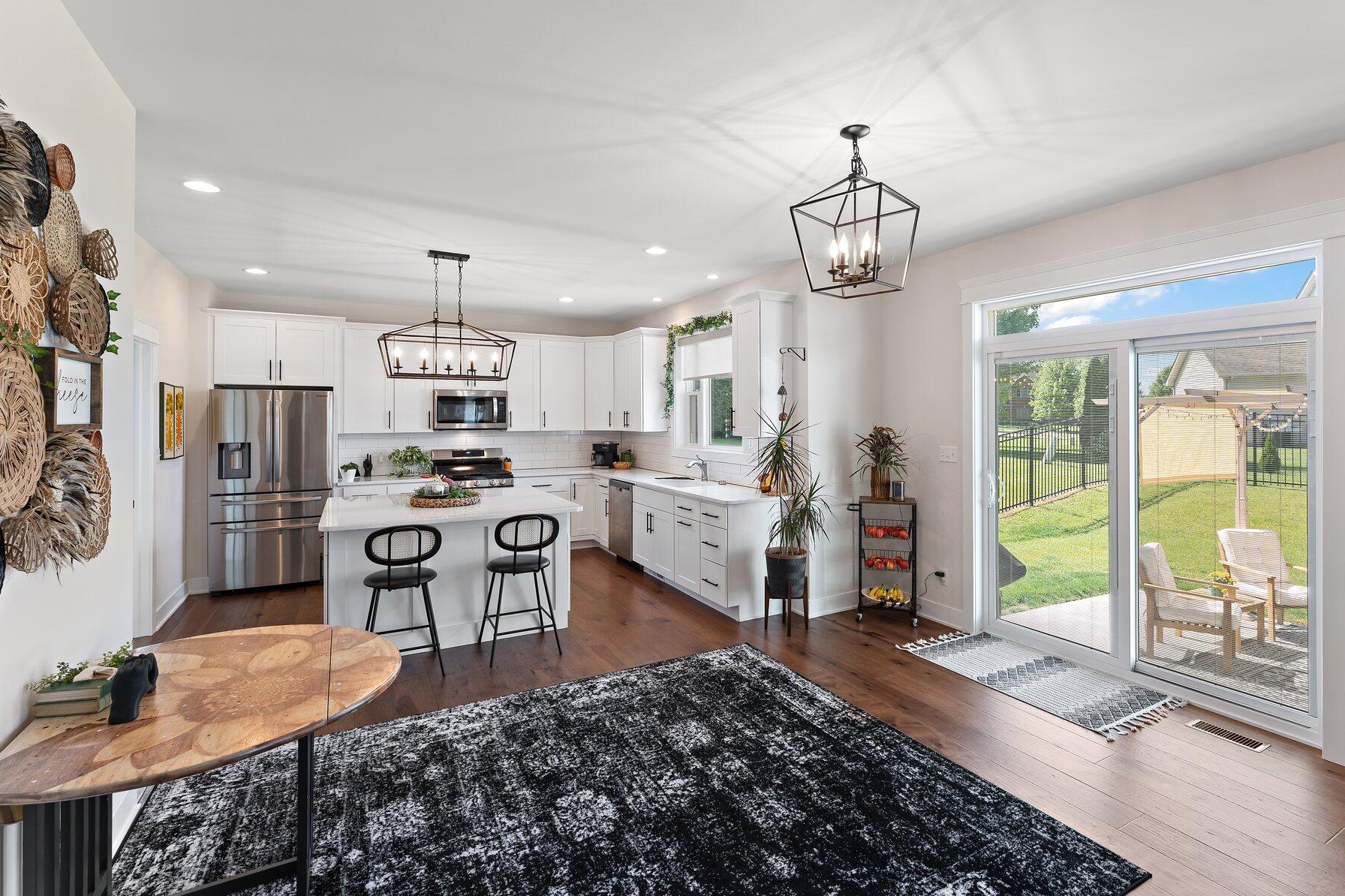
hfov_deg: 96.7
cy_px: 406
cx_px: 700
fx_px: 598
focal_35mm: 16
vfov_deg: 73.6
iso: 200
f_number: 8
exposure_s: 1/1.67
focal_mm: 14
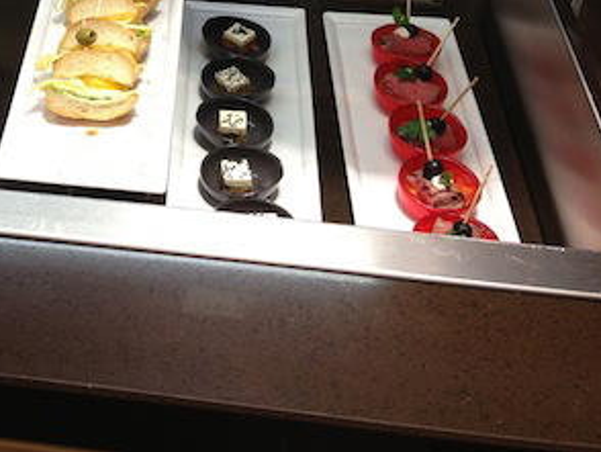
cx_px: 70
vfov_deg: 21.9
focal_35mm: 65
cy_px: 15
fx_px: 1129
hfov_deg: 28.7
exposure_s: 1/60
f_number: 2.4
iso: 64
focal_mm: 4.13
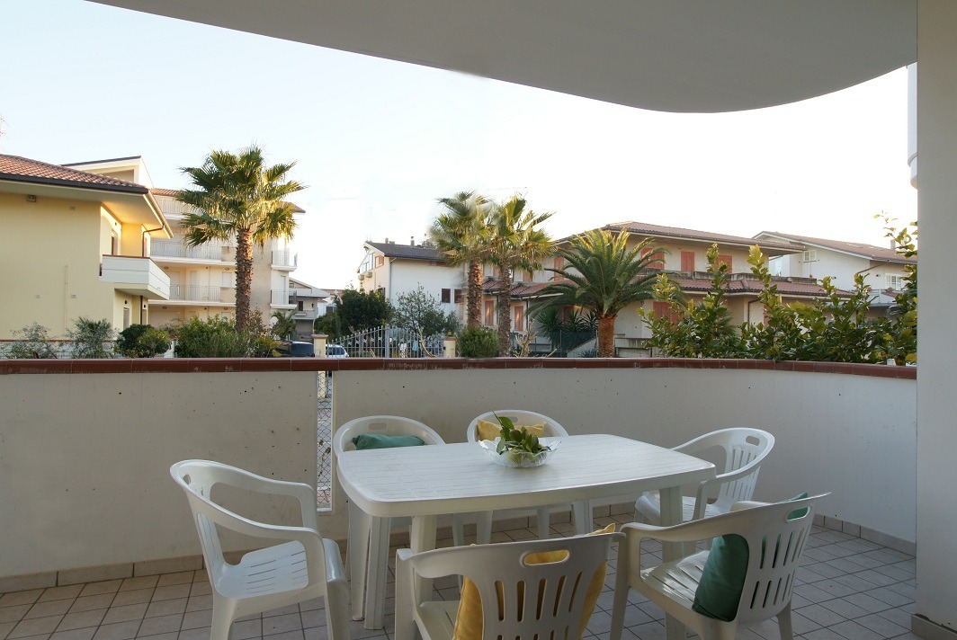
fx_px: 519
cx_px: 478
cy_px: 320
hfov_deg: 85.4
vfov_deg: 63.4
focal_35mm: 20
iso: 200
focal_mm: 13
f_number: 6.3
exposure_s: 1/40
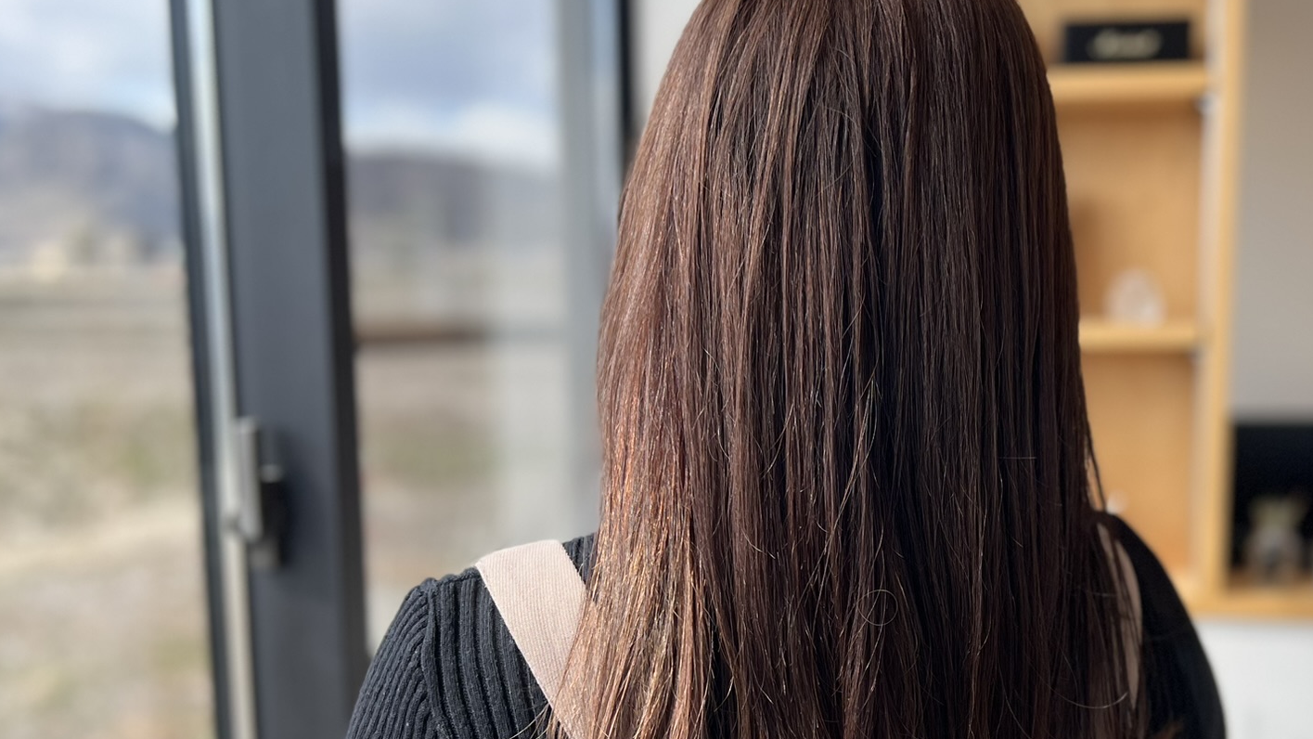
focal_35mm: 41
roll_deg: -0.3
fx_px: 1427
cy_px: 507
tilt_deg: -8.4
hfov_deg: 48.7
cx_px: 856
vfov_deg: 28.8
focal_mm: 5.7
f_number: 1.5
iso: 50
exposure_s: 1/558
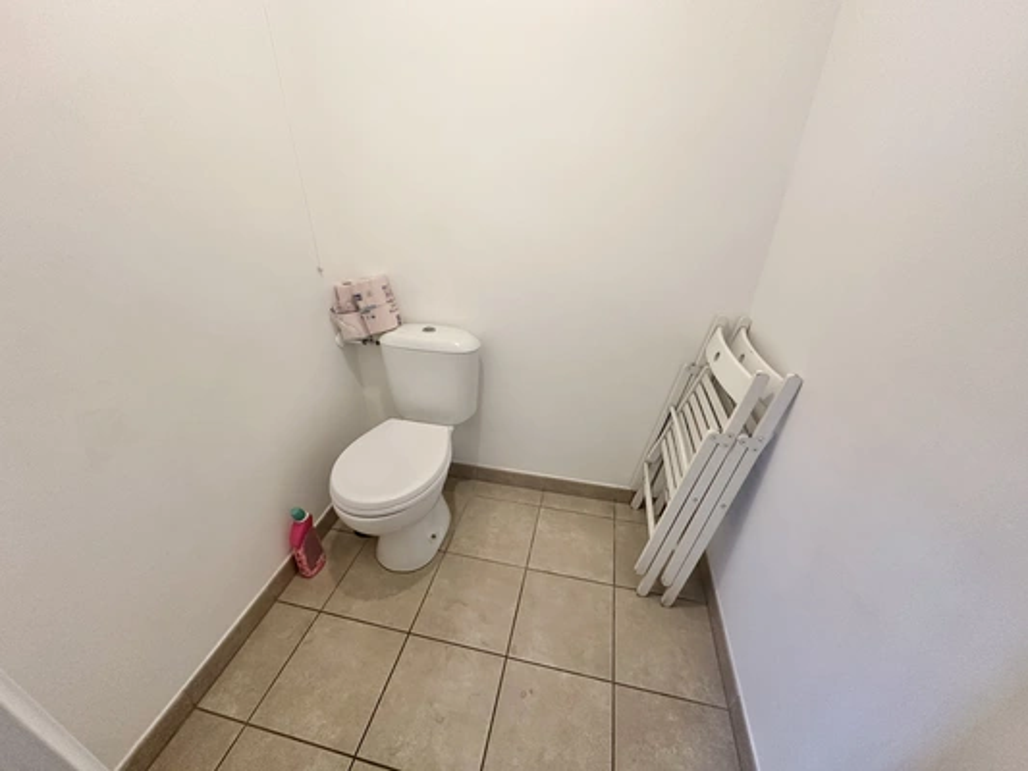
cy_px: 386
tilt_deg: -28.1
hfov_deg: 102.1
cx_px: 514
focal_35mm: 14
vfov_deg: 85.7
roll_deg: -0.8
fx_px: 416
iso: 250
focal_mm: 2.22
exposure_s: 1/100
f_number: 2.2
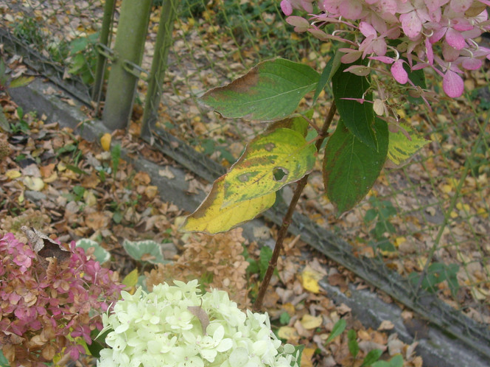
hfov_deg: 31.6
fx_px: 863
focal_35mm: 61
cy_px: 231
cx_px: 205
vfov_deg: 23.9
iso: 50
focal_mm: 6.3
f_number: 2.8
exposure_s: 1/135
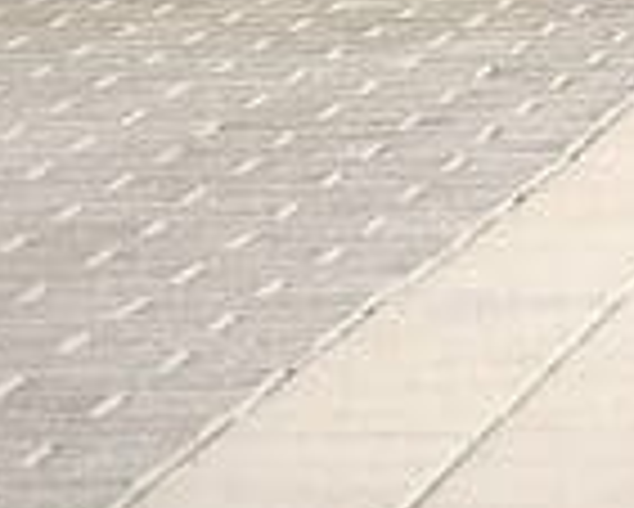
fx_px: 6384
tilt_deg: +2.6
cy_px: -935
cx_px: 1700
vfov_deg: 4.4
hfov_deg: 5.4
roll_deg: -0.9
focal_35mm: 340
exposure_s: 1/2410
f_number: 1.78
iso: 80
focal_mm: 6.86
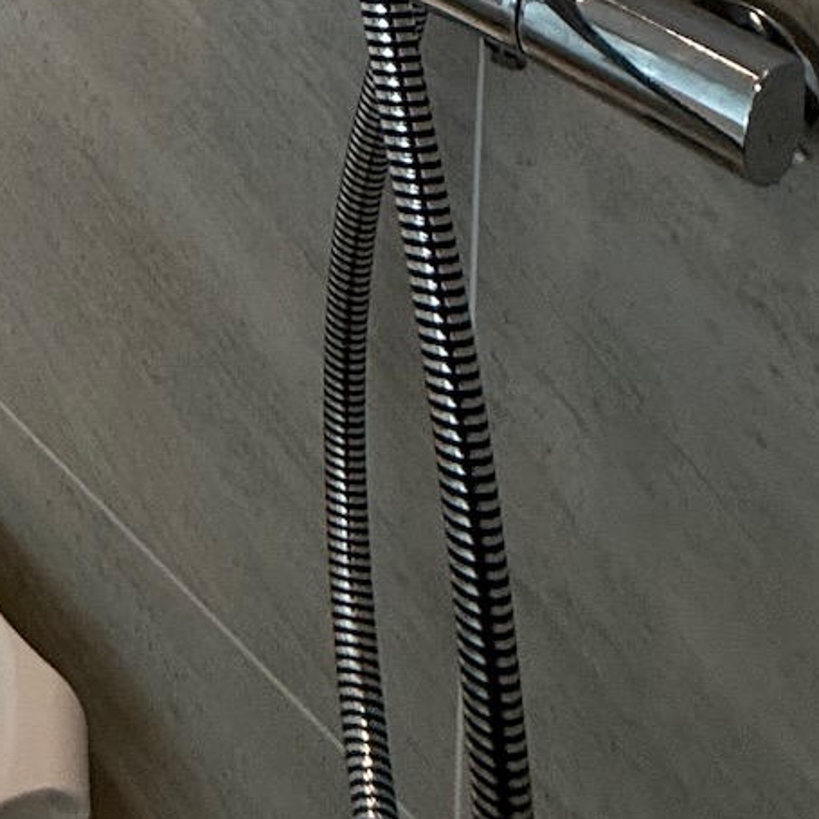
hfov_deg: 21.6
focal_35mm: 58
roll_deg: -1.3
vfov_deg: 17.5
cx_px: -572
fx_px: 1553
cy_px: -925
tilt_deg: -1.6
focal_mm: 2.22
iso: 100
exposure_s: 1/99
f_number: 2.2
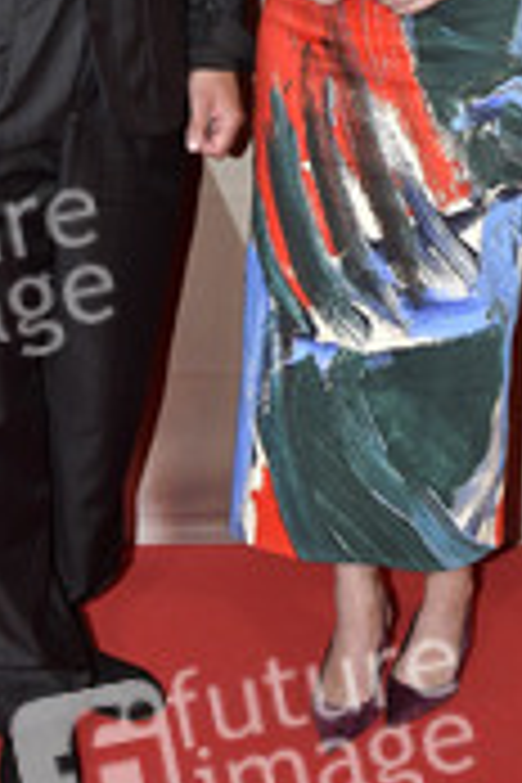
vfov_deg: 21.6
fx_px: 2001
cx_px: 374
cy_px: 72
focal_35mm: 92
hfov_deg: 14.8
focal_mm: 40
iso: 1250
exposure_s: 1/200
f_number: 6.3
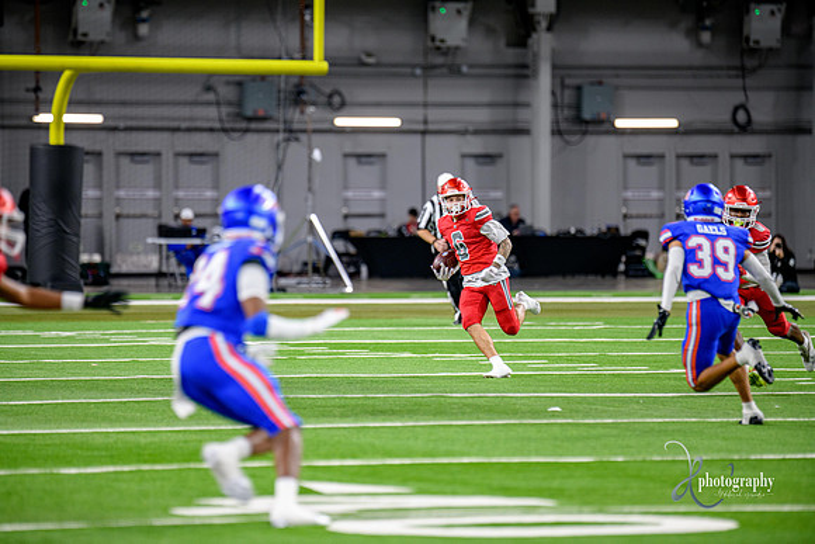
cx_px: 408
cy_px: 272
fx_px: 6114
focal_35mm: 270
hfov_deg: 7.6
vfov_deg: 5.1
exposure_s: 1/400
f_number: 2.8
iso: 1000
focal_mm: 270
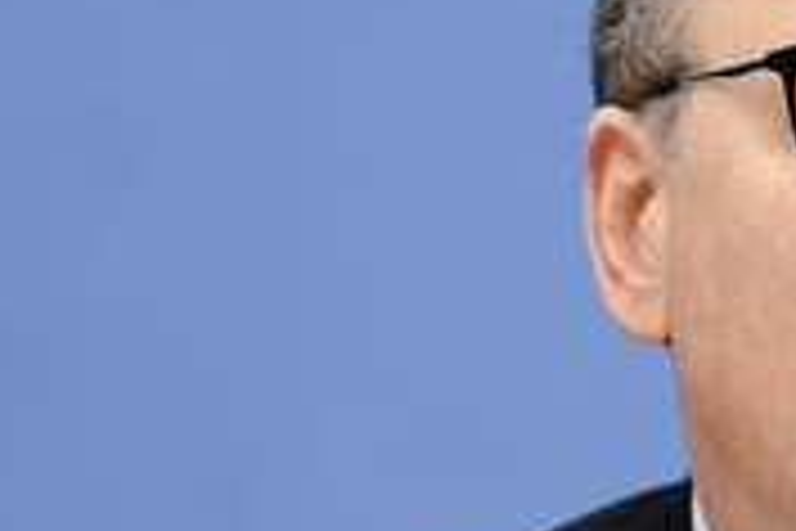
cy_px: 252
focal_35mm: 432
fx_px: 9551
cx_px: 992
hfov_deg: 4.8
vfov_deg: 3.2
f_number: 5.6
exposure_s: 1/500
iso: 4000
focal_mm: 170
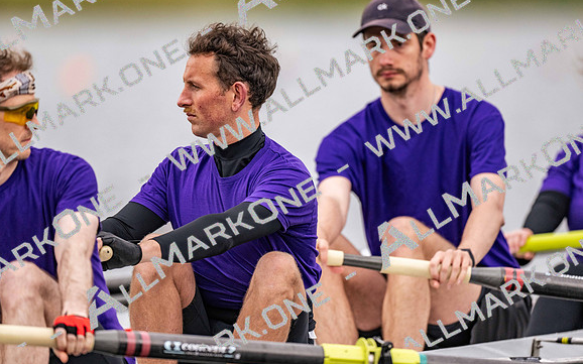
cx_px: 292
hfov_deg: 3.4
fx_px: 9754
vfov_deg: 2.1
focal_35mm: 614
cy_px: 174
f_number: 4
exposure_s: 1/2500
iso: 1250
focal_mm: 600
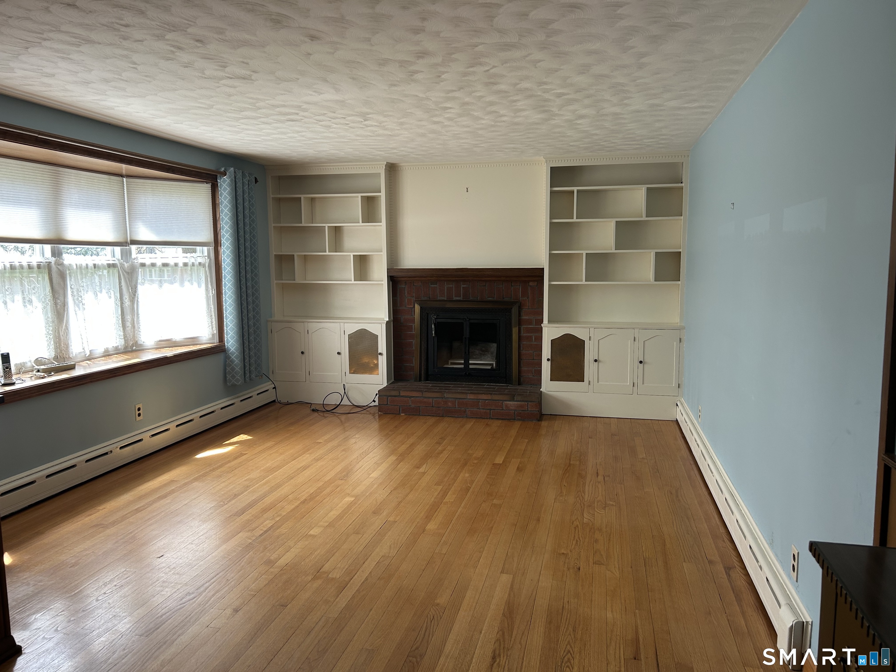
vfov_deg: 53.1
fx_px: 673
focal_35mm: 26
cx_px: 448
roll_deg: +0.7
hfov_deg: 67.3
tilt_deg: -7.0
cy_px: 336
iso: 64
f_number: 1.5
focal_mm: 5.7
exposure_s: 1/121
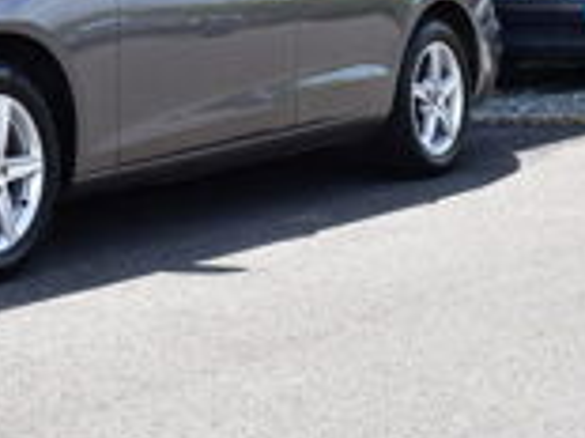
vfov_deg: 12.3
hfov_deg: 16.7
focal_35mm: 116
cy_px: -147
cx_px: 30
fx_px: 1959
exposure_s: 1/200
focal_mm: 26
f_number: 10
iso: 400
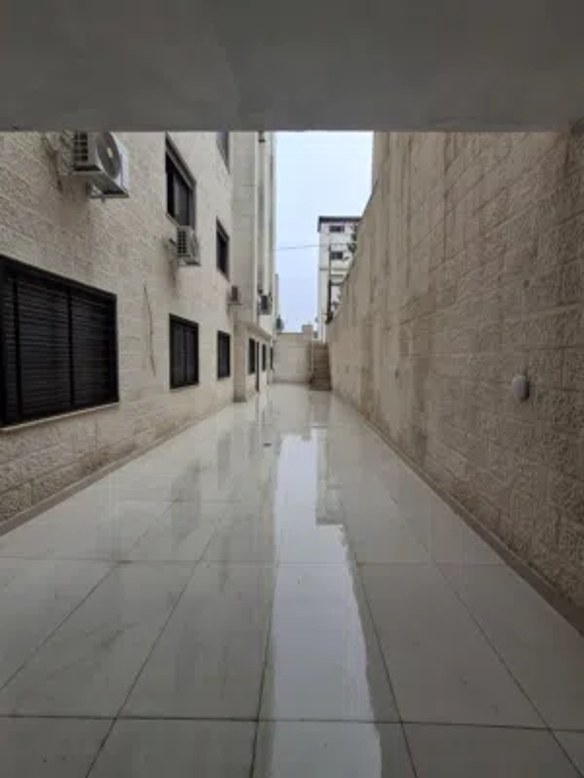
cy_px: 389
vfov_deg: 94.5
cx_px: 292
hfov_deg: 78.1
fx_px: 360
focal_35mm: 16
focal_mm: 1.64
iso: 40
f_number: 2.2
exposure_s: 1/932
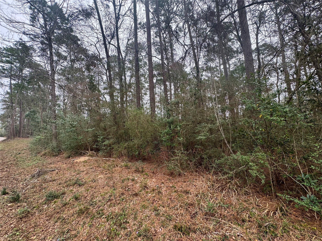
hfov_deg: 102.1
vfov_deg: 85.7
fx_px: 130
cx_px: 161
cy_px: 120
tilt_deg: +5.4
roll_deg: +1.4
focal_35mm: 14
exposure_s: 1/139
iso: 40
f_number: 2.2
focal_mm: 2.22
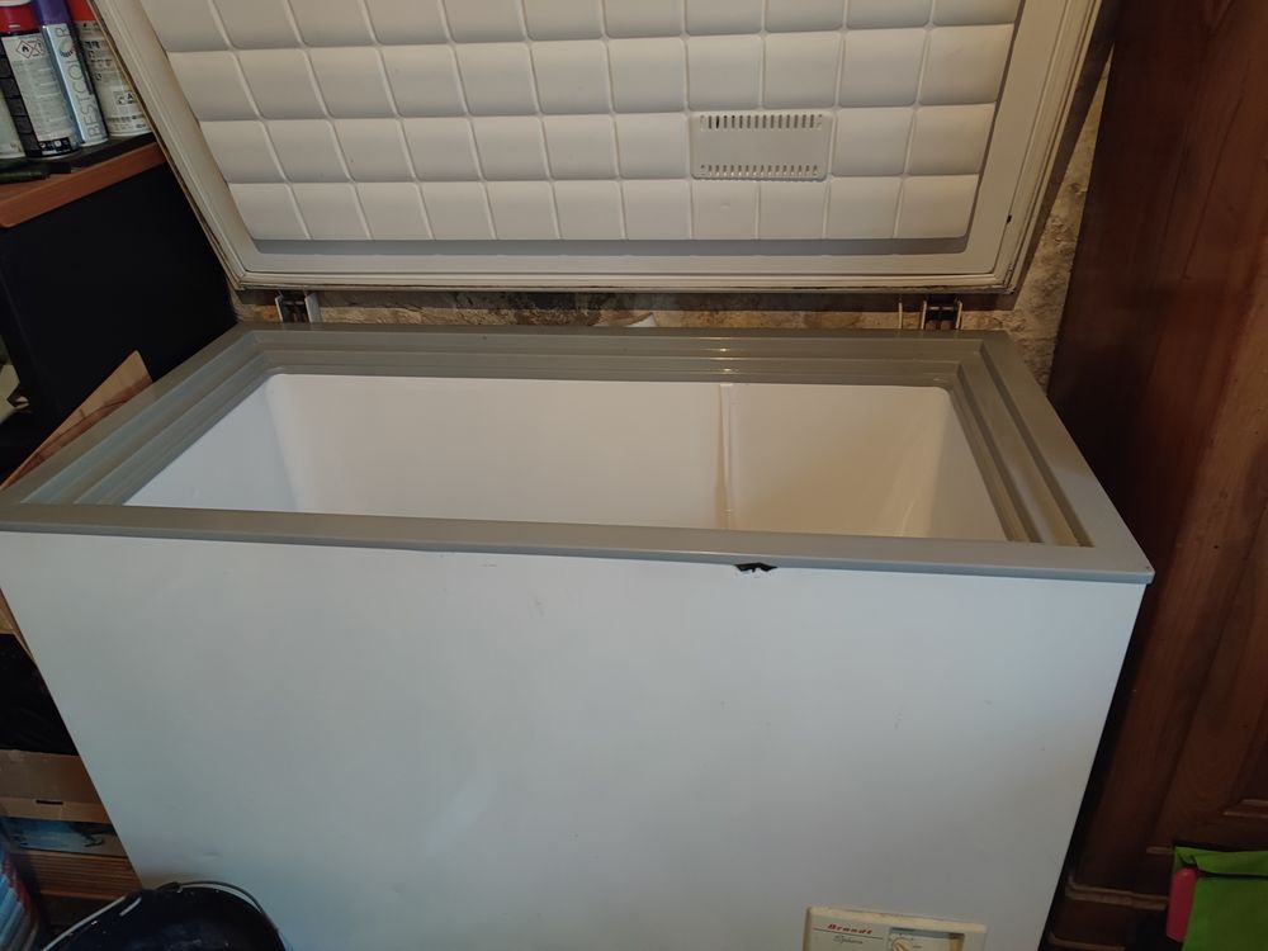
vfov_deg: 54.9
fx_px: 916
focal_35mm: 25
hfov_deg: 69.4
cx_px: 634
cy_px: 476
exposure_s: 1/33
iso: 1455
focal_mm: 5.96
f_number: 1.75
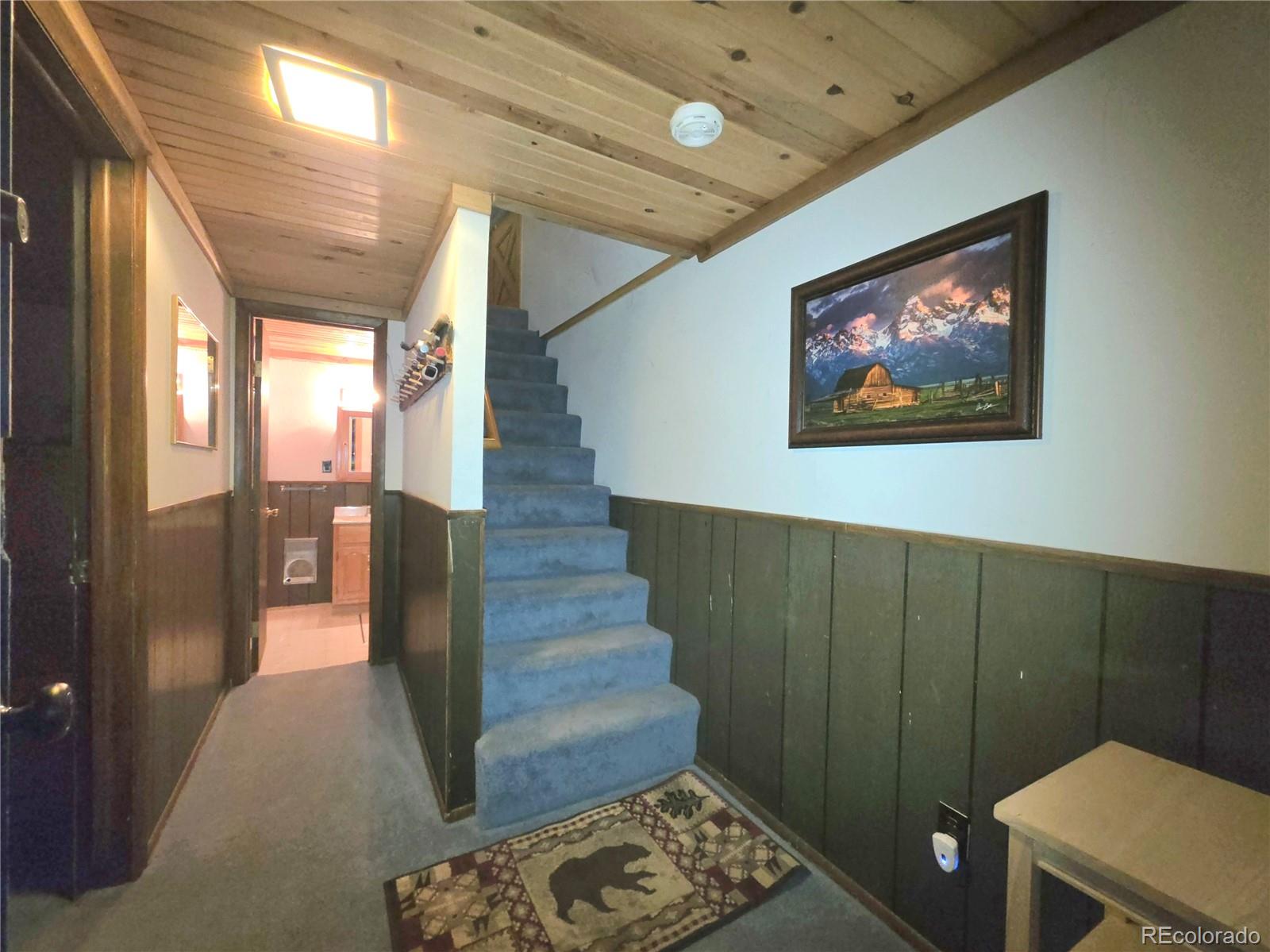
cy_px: 476
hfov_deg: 106.2
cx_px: 635
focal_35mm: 13
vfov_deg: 89.9
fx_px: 477
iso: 400
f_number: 1.9
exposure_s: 1/30
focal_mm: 2.2
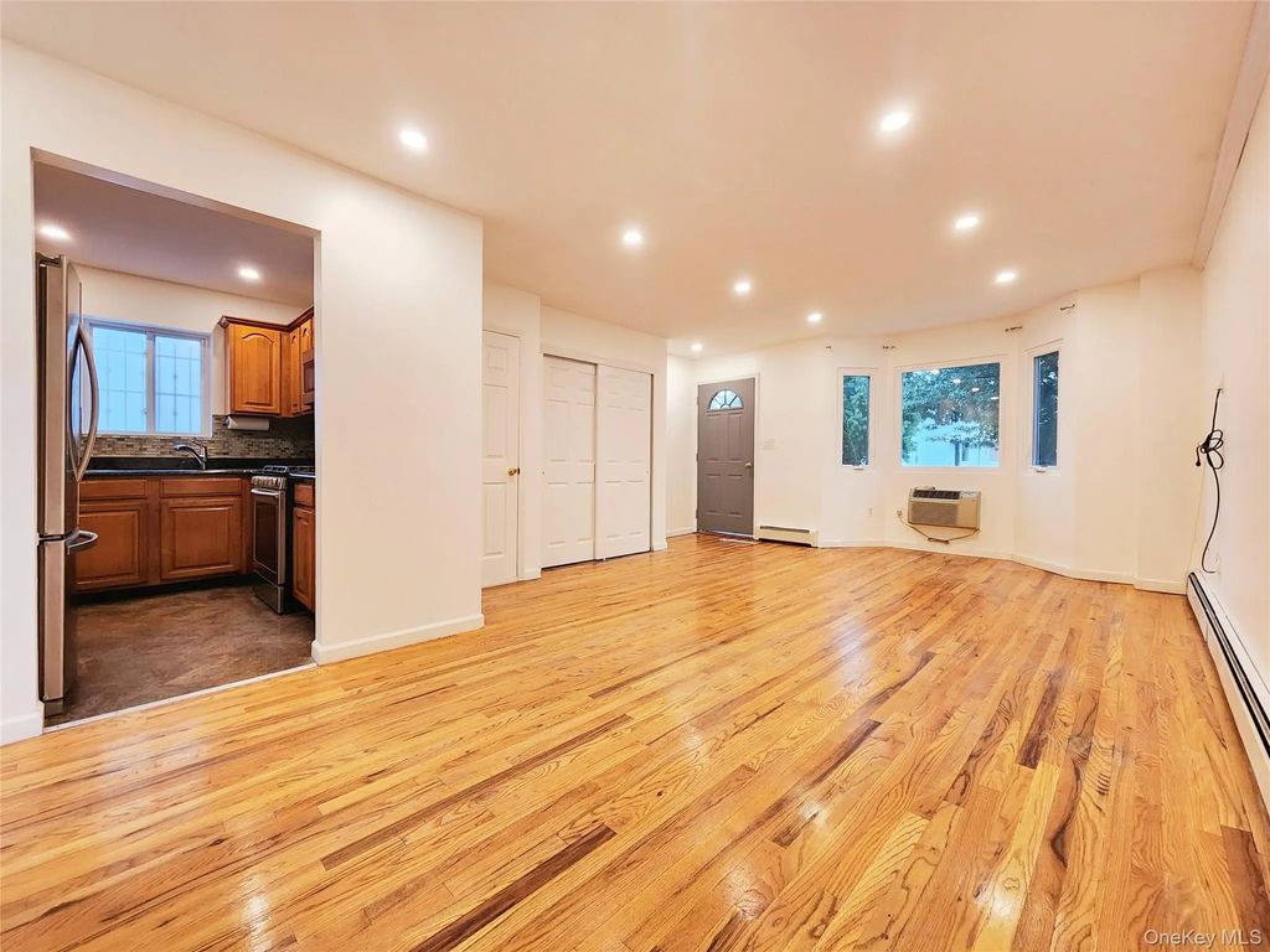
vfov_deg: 89.9
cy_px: 476
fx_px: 477
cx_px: 635
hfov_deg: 106.2
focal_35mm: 13
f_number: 2.2
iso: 250
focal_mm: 2.2
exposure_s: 1/60.2
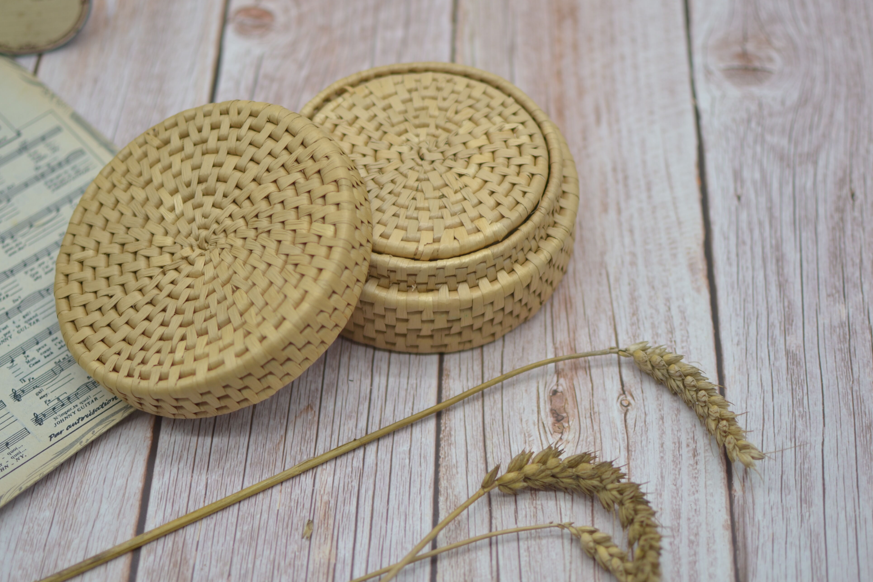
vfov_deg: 21.7
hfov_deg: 32.1
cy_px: 250
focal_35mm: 63
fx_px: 1518
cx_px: 419
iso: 100
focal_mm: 35
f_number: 1.8
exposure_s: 1/500
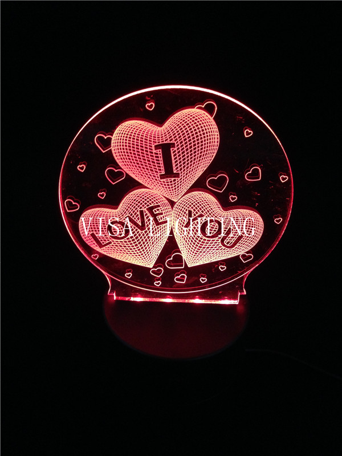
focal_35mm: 33
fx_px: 435
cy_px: 228
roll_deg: -5.2
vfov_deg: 55.4
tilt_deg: -33.8
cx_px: 171
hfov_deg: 42.9
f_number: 2.4
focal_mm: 4.12
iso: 400
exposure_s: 1/15
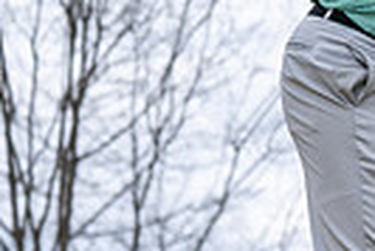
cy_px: 312
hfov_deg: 5.3
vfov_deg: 3.6
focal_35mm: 382
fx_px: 3983
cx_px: 750
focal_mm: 45
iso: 220
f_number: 2.8
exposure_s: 1/3200
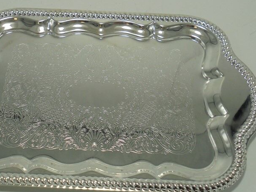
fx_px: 473
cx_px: 95
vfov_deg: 22.9
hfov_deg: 30.1
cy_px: 91
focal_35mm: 64
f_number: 4.5
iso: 100
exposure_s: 1/125
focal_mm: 7.8
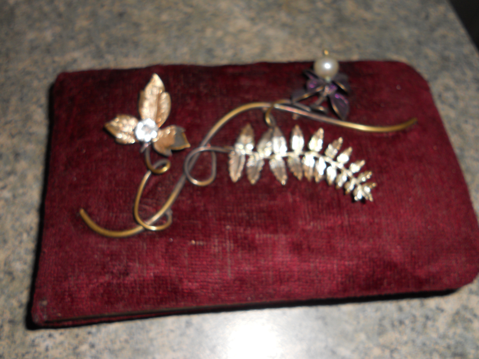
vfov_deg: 44.2
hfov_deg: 56.8
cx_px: 240
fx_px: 443
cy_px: 180
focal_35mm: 32
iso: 80
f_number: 8.8
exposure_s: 1/25
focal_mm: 5.8
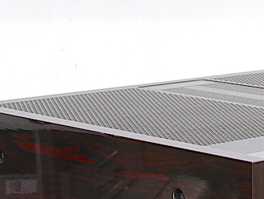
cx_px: 290
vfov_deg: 7.8
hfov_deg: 10.3
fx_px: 1442
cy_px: 221
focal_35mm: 189
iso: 200
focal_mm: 11.7
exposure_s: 1/5
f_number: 4.4
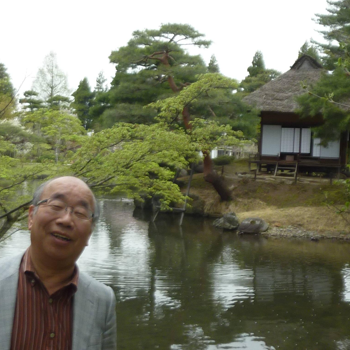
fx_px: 652
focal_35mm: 57
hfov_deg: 30.0
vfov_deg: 30.0
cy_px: 174
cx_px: 145
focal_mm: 4.4
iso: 80
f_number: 3.3
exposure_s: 1/80
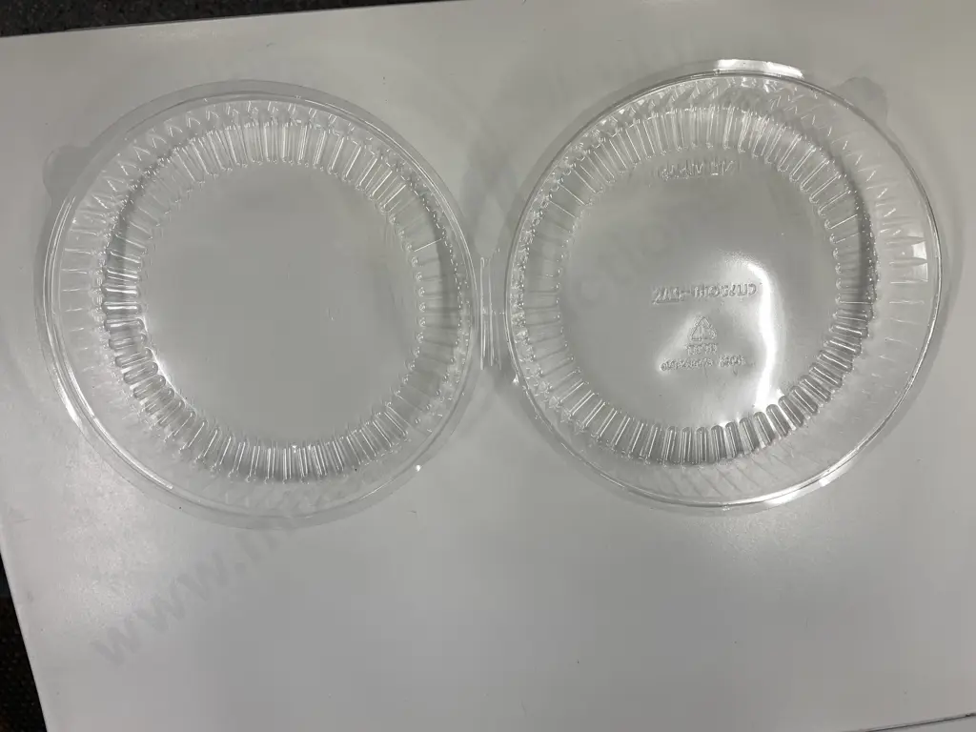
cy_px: 366
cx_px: 488
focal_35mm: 26
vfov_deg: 53.1
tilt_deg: -75.7
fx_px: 733
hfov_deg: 67.3
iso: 40
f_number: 1.8
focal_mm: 4.25
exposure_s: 1/100
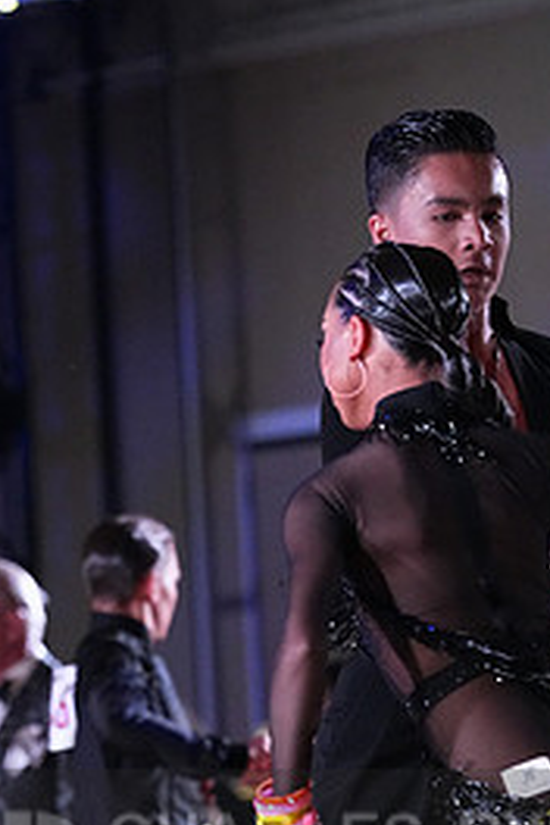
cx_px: 302
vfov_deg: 4.7
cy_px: 875
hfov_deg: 3.1
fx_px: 10060
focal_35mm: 439
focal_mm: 200
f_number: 5
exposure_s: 1/400
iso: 10000
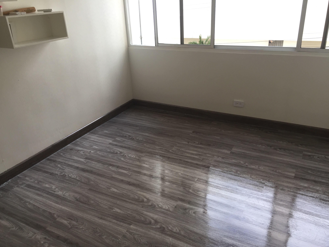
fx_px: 276
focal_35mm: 29
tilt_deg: -24.9
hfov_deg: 61.7
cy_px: 124
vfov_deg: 48.2
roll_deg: +1.1
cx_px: 164
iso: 32
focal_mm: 4.15
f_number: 2.2
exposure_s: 1/60
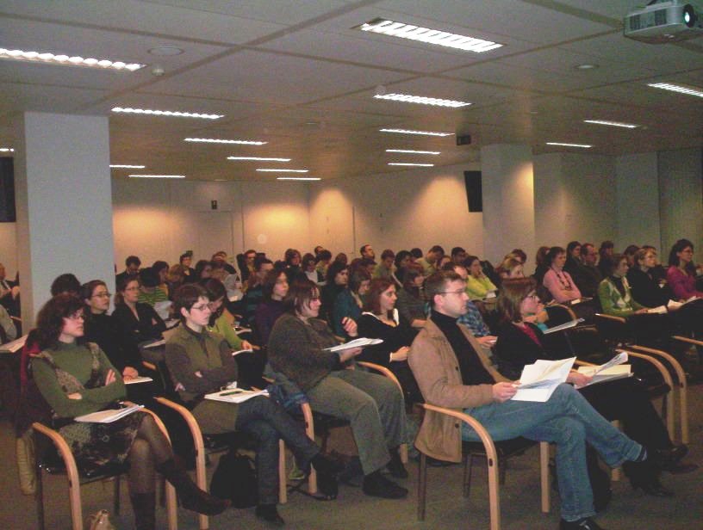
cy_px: 265
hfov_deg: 48.9
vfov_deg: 37.9
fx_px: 774
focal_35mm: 38
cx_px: 352
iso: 140
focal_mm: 4.99
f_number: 4.5
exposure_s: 1/60
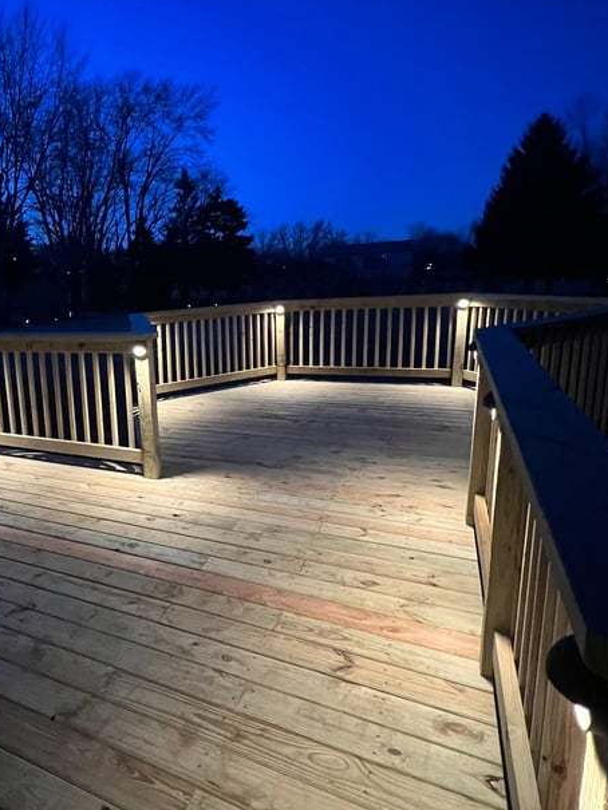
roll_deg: +3.9
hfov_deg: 56.3
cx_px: 114
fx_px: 515
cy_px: 392
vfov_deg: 76.4
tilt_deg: -10.9
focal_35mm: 22
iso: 1000
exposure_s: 1/30
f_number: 1.8
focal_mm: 1.57
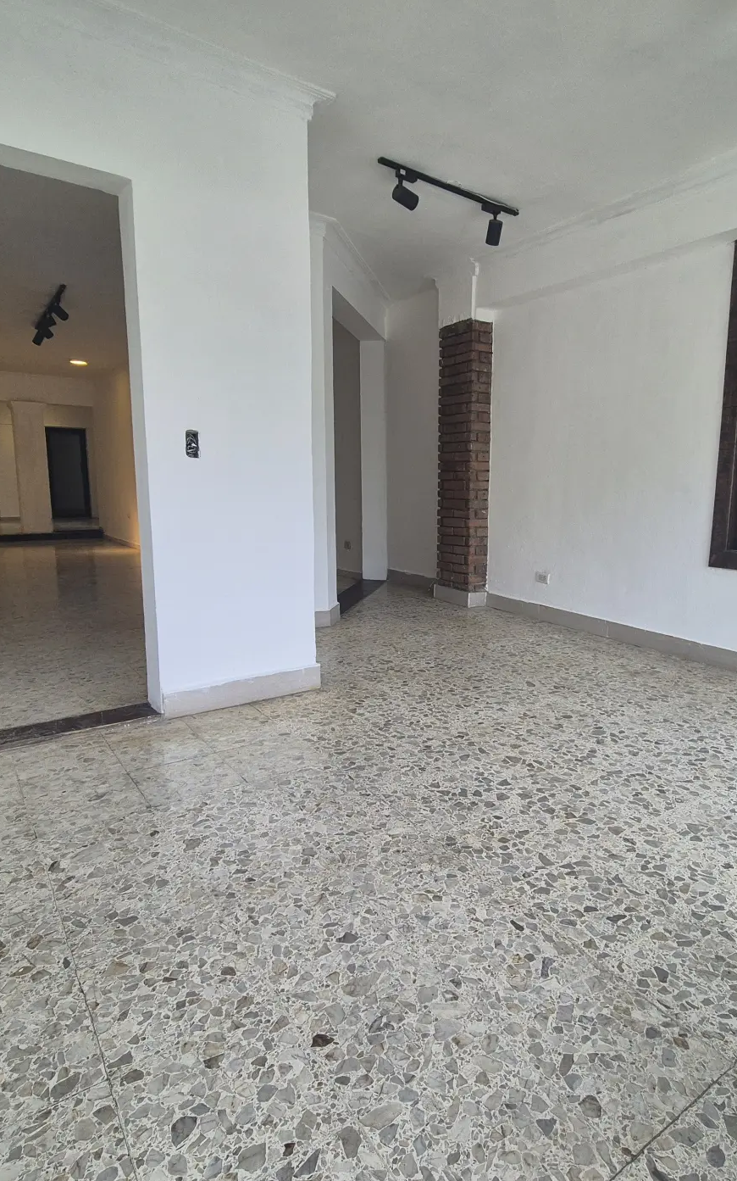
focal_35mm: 19
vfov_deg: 88.0
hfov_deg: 61.8
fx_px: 611
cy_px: 597
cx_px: 431
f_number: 2.2
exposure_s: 1/359
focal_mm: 2.2
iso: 160
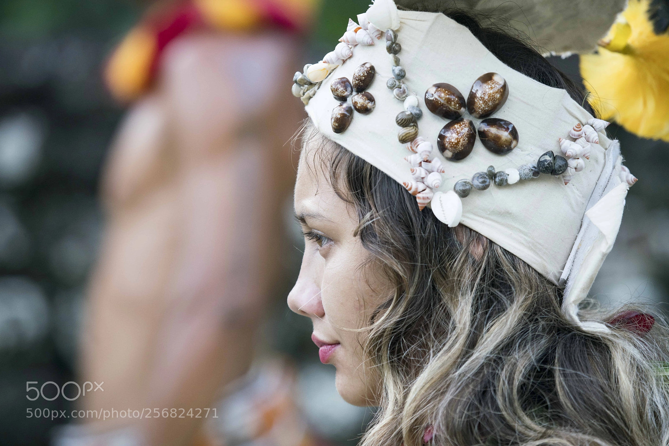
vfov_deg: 5.0
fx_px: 5111
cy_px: 223
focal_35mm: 275
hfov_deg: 7.5
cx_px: 334
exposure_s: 1/320
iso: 1600
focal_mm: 275
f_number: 5.6
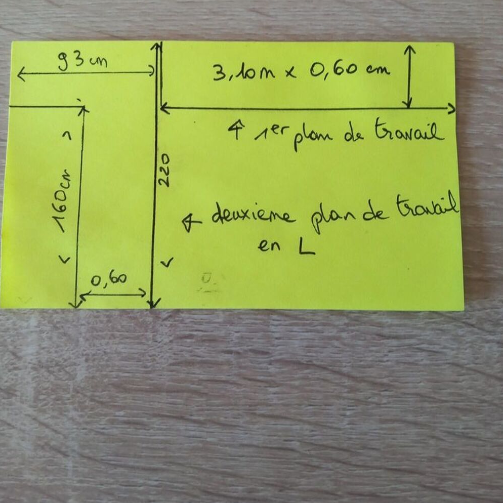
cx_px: 252
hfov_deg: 51.1
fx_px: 526
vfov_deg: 50.6
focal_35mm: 32
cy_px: 192
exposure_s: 1/50
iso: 64
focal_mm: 4
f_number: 1.8
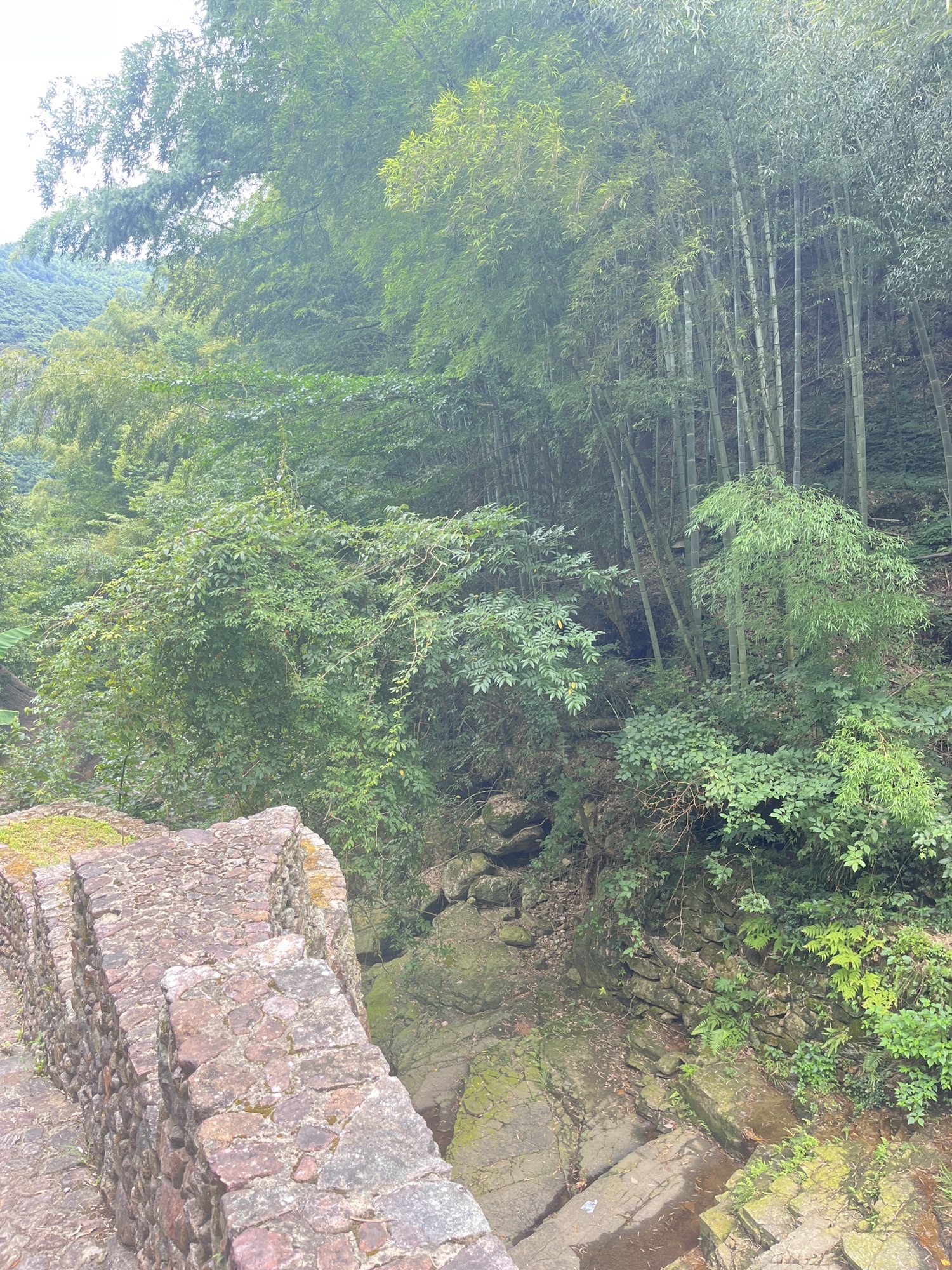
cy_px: 635
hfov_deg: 53.1
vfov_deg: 67.3
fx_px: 953
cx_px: 476
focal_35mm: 26
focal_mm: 5.1
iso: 64
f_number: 1.6
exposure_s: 1/155
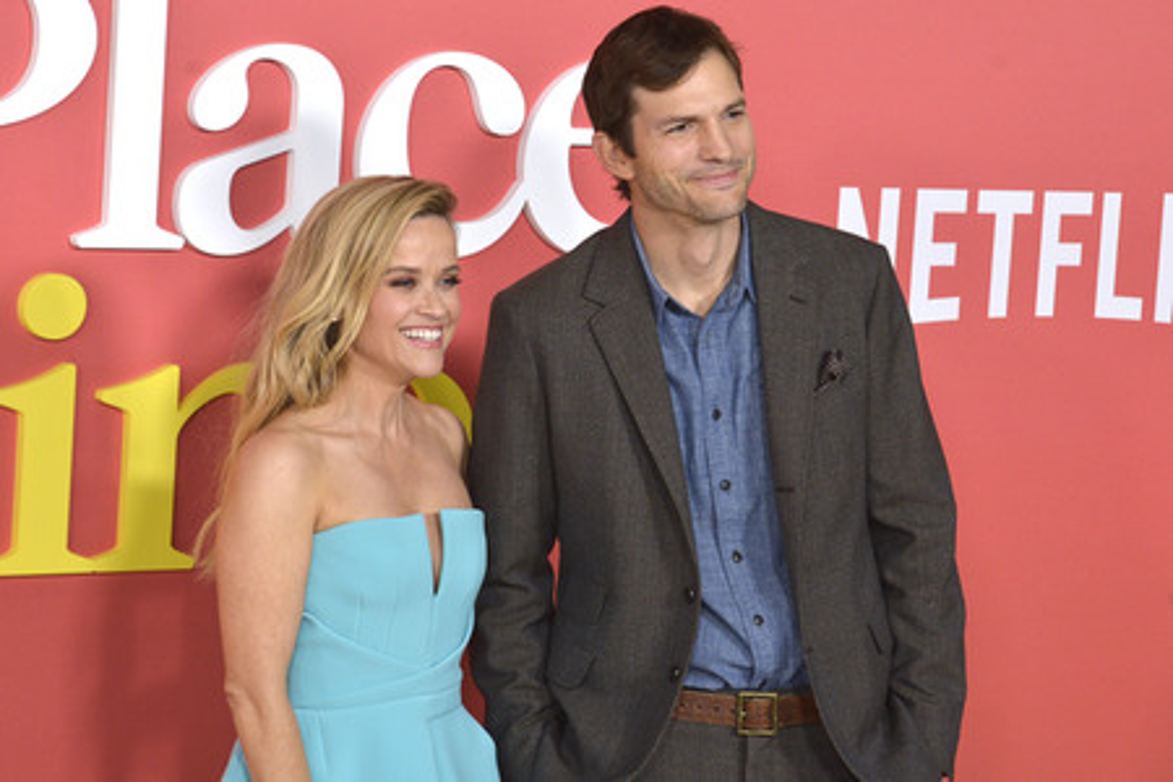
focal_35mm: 112
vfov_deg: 12.2
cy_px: 391
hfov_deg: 18.3
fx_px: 3649
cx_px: 586
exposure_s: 1/320
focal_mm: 112
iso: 1600
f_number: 6.3
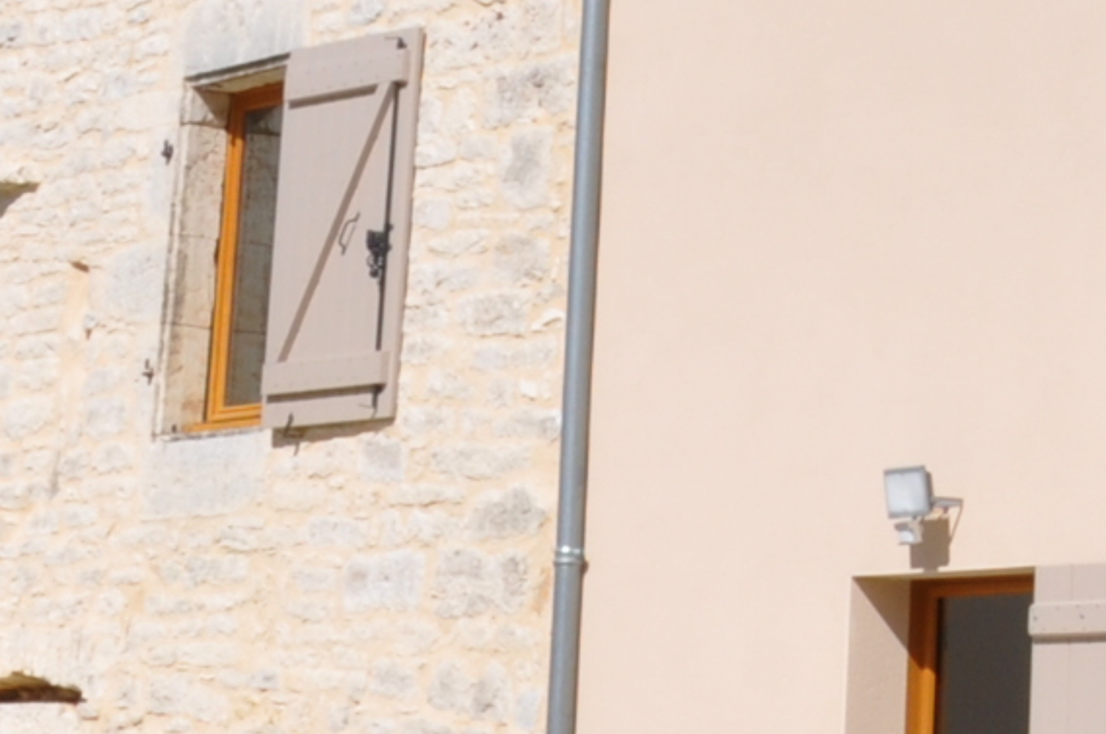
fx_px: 4694
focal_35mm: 153
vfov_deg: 8.7
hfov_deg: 12.7
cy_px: -442
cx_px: 1671
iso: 200
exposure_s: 1/200
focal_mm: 18
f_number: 14
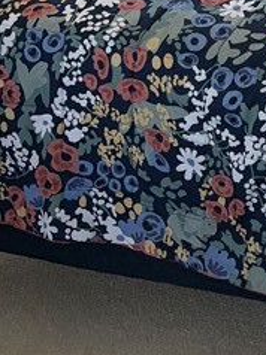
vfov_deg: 16.5
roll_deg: -1.5
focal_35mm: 112
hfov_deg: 11.9
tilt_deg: -14.8
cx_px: 525
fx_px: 1150
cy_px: -119
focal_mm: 5.96
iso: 125
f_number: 1.6
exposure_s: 1/223
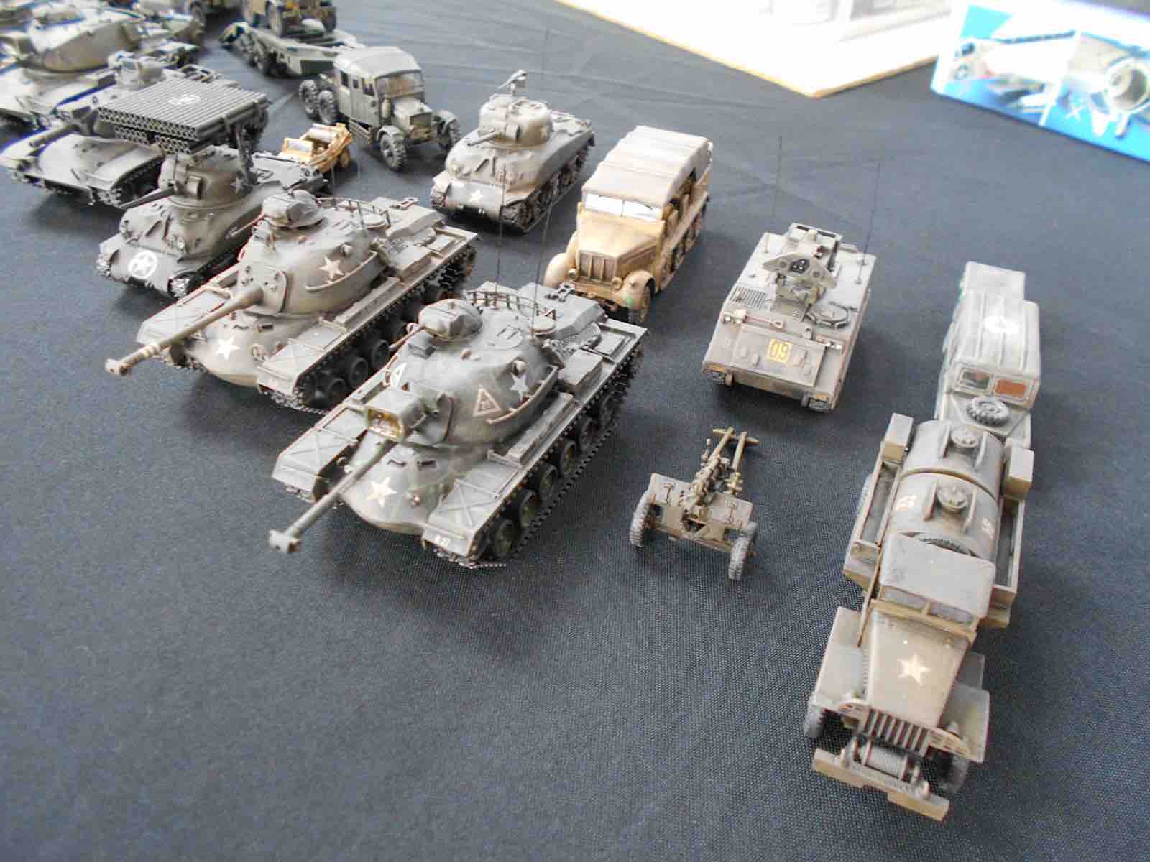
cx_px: 575
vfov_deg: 53.1
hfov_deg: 67.3
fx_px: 864
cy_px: 431
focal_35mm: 26
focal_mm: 4.6
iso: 400
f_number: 3.2
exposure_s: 1/25
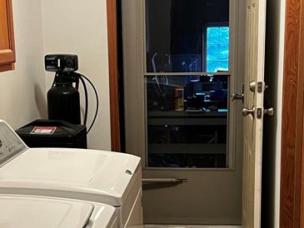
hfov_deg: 26.7
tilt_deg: -14.4
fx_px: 641
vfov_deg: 20.0
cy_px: 180
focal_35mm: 73
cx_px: 154
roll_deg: +0.6
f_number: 1.5
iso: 400
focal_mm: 5.7
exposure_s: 1/40
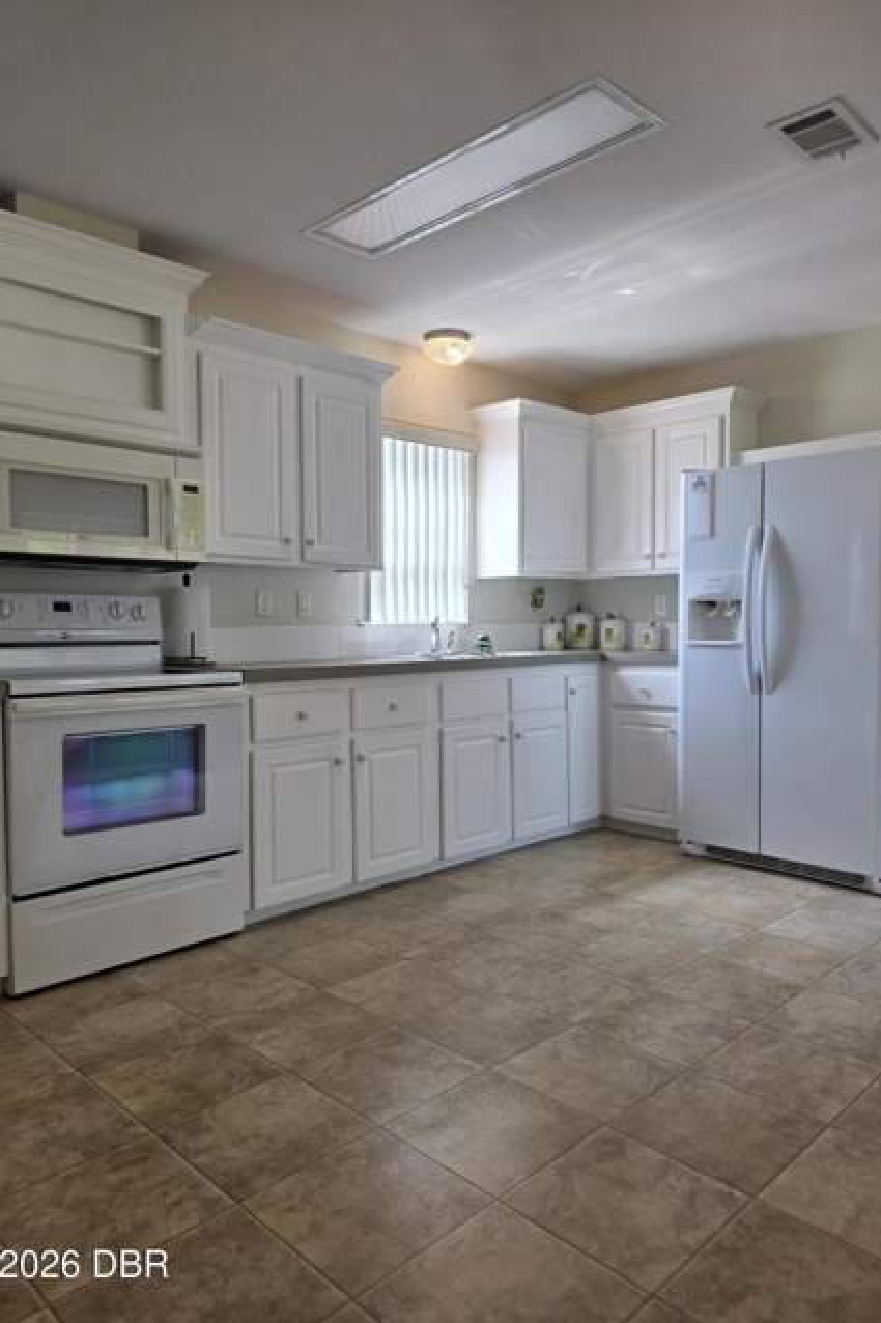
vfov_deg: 73.8
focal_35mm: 24
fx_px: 881
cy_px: 662
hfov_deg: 53.1
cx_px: 464
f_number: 1.7
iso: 40
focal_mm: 6.3
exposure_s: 1/120
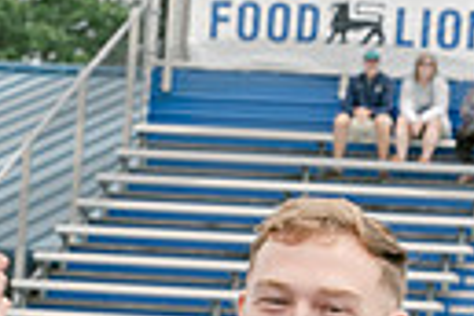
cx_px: 287
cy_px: 689
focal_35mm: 315
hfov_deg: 6.5
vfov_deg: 4.3
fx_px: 4147
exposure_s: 1/500
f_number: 5.6
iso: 400
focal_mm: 70
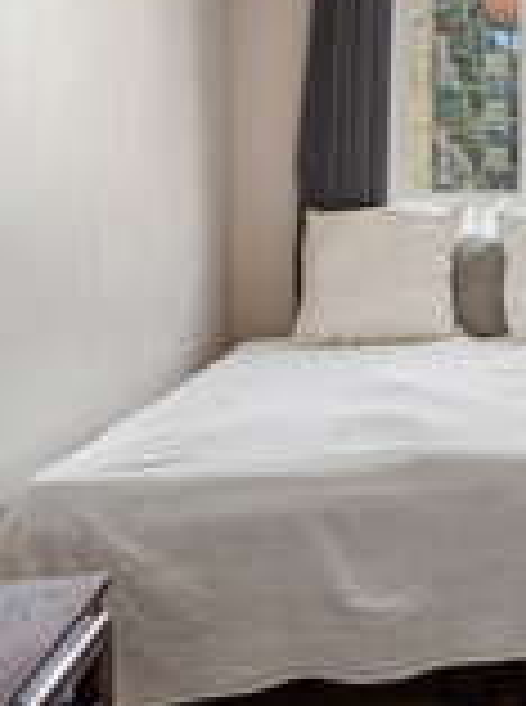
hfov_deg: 24.9
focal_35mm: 50
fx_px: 1023
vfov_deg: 37.4
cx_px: 692
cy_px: 207
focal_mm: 13
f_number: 8
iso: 200
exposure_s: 1/10
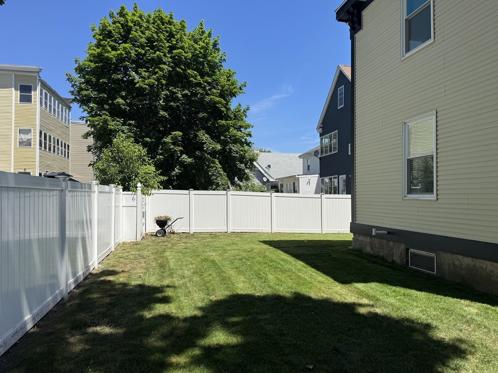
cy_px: 186
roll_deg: -0.6
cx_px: 249
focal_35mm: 24
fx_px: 345
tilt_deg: +0.9
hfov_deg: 71.6
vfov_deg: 56.8
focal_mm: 6.76
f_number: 1.78
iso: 80
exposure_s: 1/4310
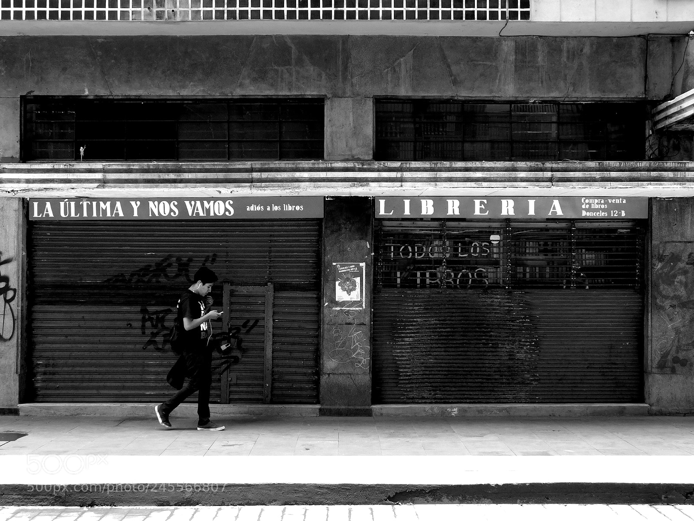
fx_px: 802
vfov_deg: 36.0
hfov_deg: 46.8
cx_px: 347
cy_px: 260
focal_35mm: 40
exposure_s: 1/160
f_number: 3.6
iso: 125
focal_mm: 7.1
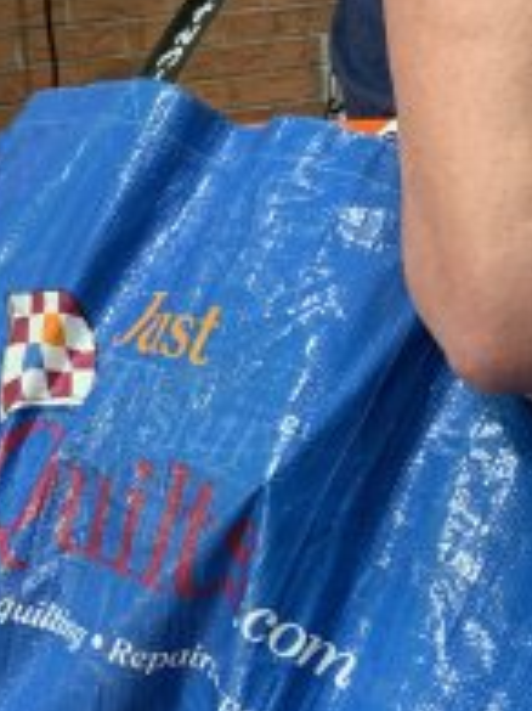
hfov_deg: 20.3
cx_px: 474
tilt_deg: -7.8
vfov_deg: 26.9
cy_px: 140
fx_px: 1456
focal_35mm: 71
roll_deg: +3.3
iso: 320
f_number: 1.8
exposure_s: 1/33
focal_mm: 4.25
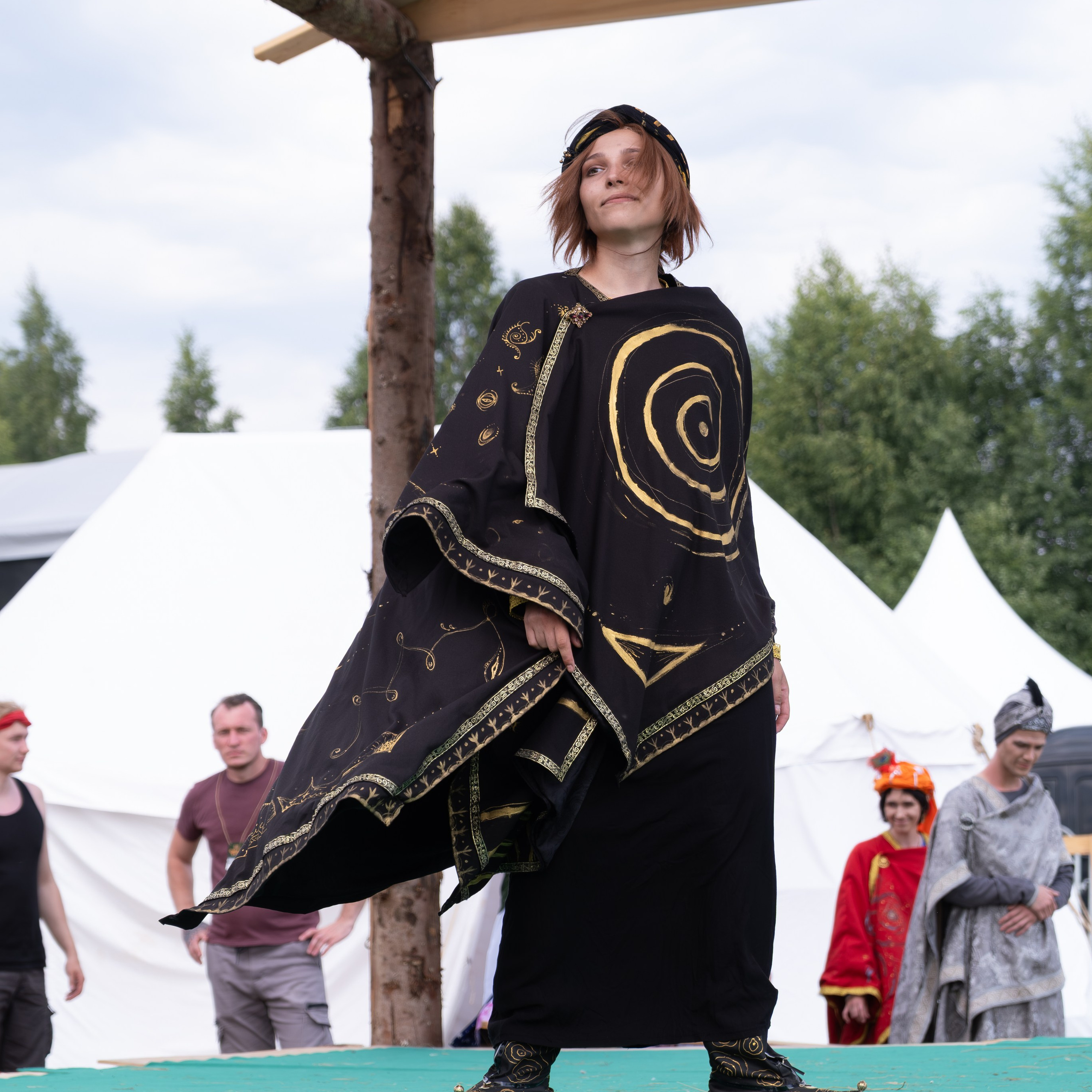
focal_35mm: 106
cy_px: 549
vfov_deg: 16.4
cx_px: 546
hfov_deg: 16.4
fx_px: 3783
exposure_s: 1/800
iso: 200
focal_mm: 55
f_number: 4
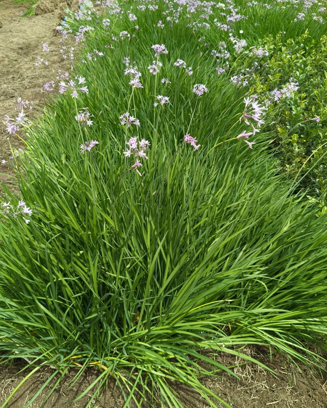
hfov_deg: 51.5
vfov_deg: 62.2
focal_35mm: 28
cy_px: 206
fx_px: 339
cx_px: 161
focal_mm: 4.84
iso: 80
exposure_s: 1/1495
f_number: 1.8
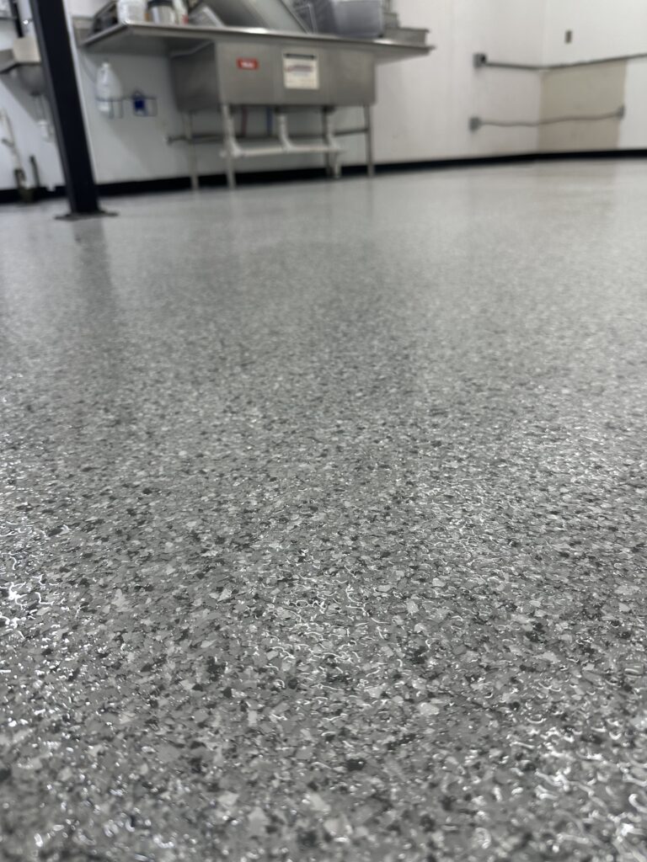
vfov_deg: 71.6
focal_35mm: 24
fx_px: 598
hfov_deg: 56.8
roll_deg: +1.9
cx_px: 324
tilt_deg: -23.6
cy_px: 431
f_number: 1.78
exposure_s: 1/115
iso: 80
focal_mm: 6.86
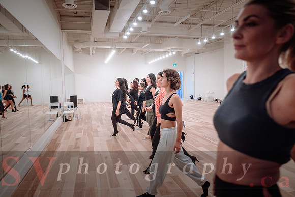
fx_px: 229
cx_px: 148
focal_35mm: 28
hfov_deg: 65.5
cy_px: 98
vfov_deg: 46.4
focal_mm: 28
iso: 1600
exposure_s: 1/200
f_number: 2.8
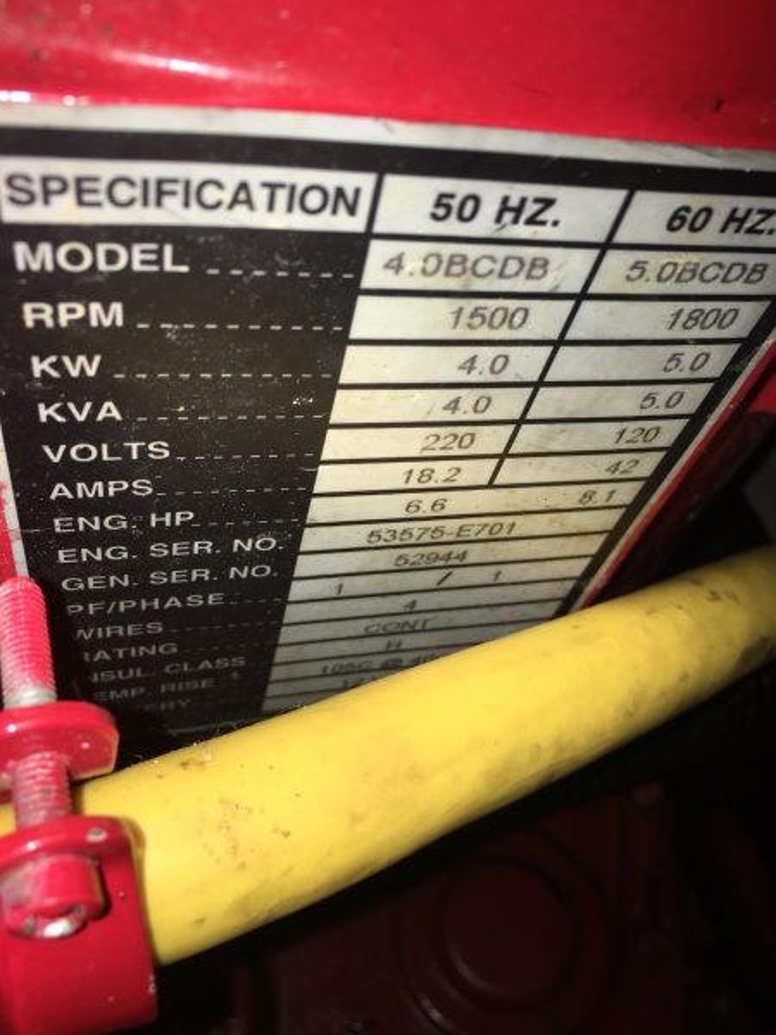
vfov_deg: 61.7
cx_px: 388
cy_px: 518
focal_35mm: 29
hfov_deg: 48.2
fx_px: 867
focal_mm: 4.15
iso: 25
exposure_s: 1/120
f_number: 2.2
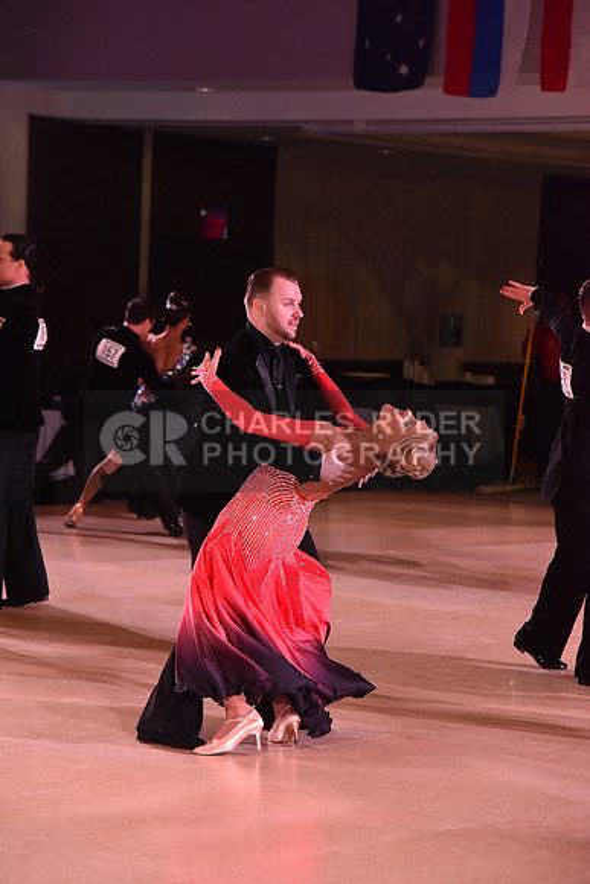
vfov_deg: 17.1
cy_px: 442
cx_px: 295
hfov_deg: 11.4
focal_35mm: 120
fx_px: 2948
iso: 2500
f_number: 5.6
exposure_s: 1/320
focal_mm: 120
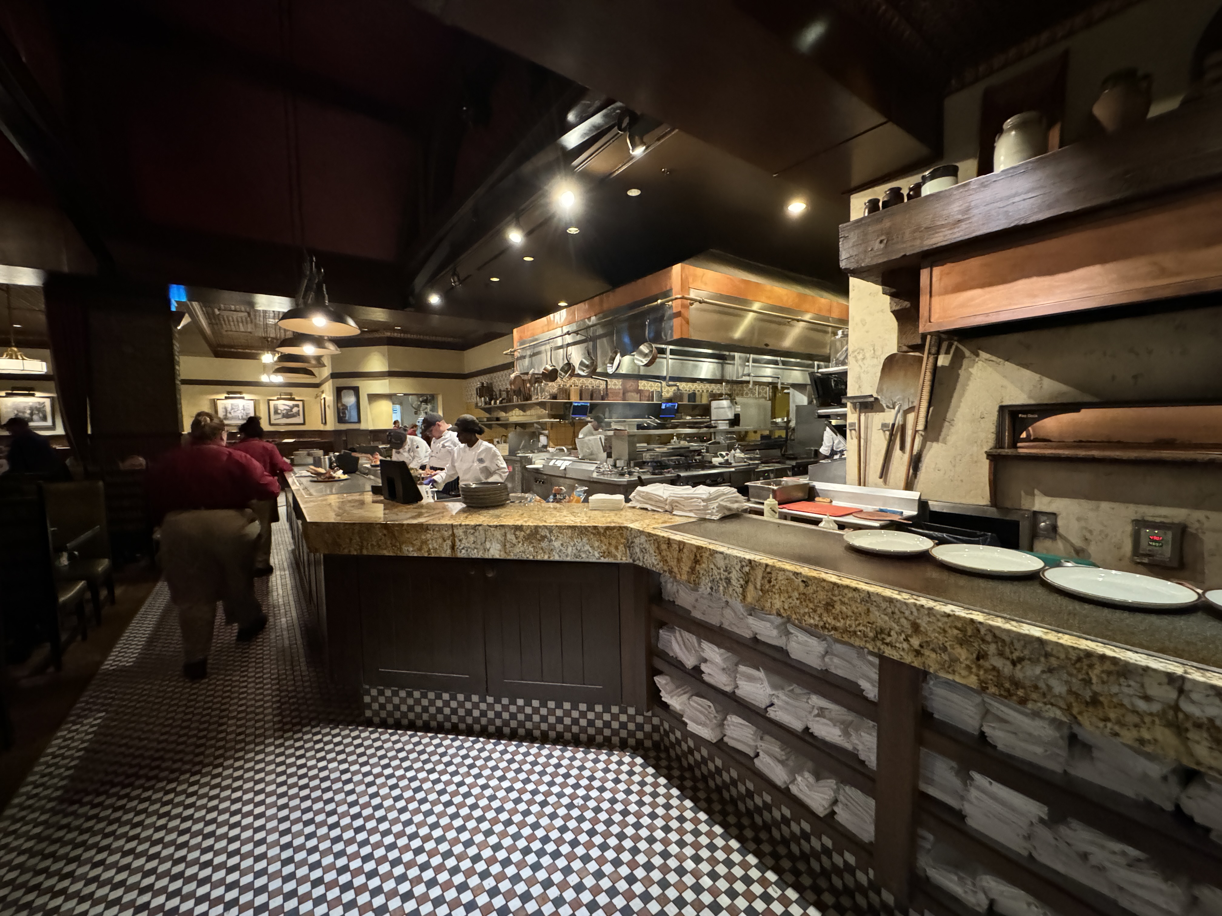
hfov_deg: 102.1
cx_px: 611
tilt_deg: -3.5
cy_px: 458
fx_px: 494
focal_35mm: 14
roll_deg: +1.0
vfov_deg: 85.7
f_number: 2.2
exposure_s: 1/60
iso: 1250
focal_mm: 2.22
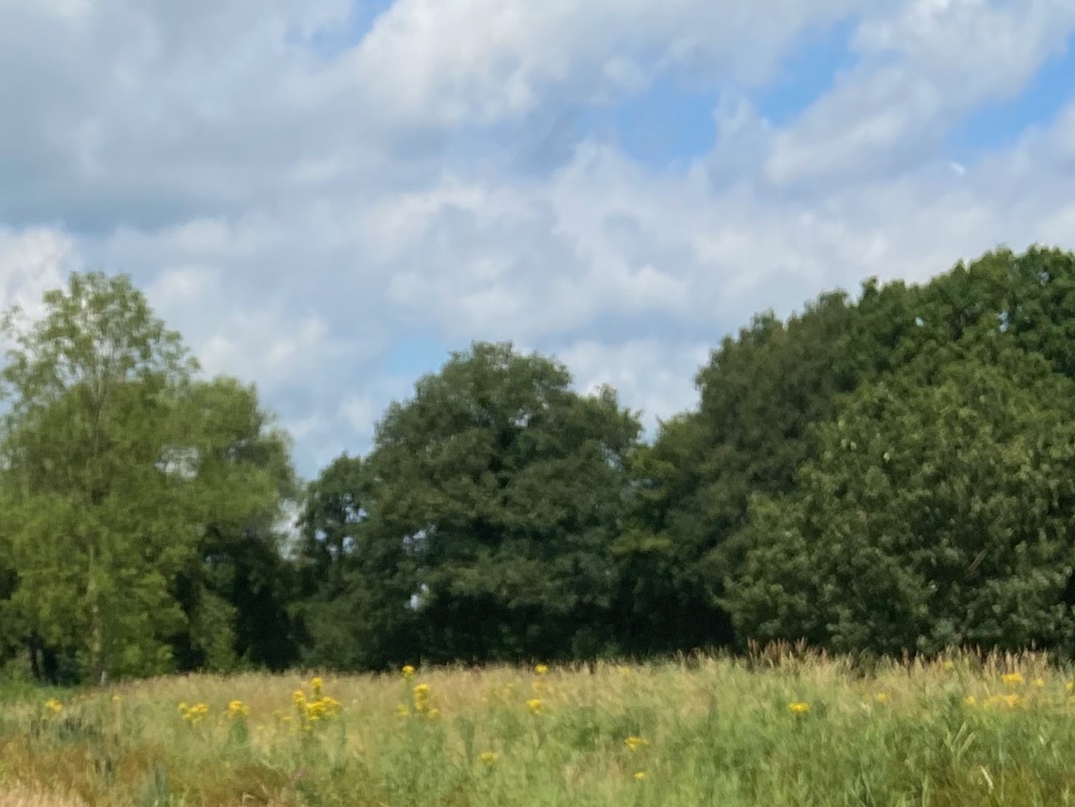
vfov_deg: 16.6
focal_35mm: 81
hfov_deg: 23.8
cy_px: 1217
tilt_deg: -14.8
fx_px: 2516
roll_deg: +1.2
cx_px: 221
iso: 32
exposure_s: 1/9615
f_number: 1.8
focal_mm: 4.25
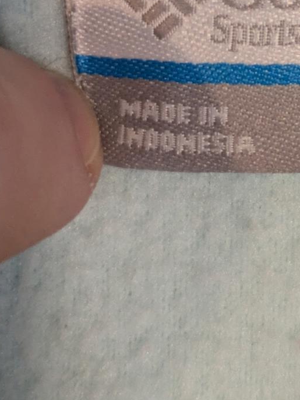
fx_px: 1374
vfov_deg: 16.1
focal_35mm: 119
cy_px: -23
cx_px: 346
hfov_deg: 12.2
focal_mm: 5.43
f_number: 1.89
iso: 323
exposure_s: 1/120
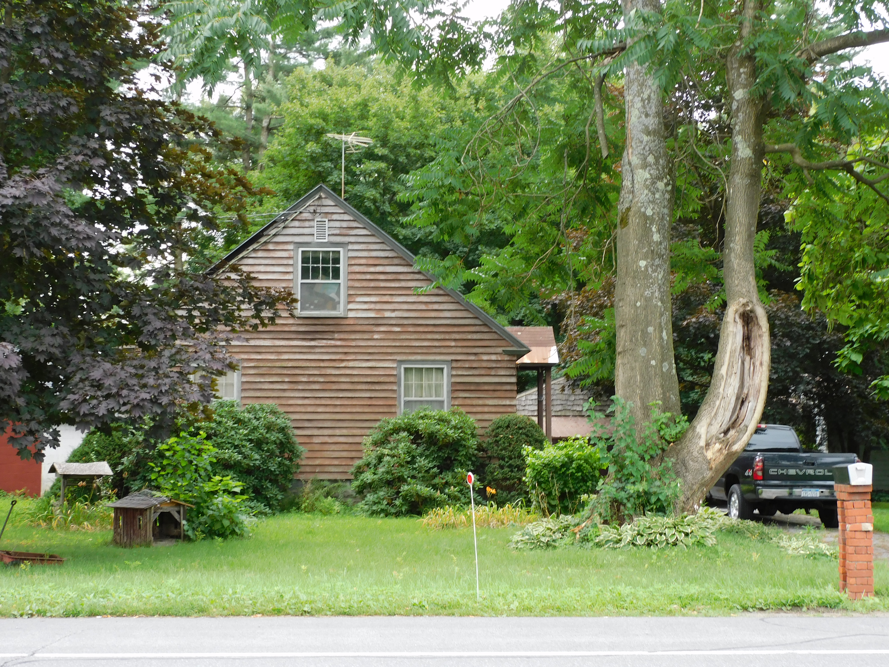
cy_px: 334
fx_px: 1284
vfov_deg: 29.1
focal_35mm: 50
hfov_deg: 38.2
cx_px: 444
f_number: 4
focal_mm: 9
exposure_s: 1/80
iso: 125
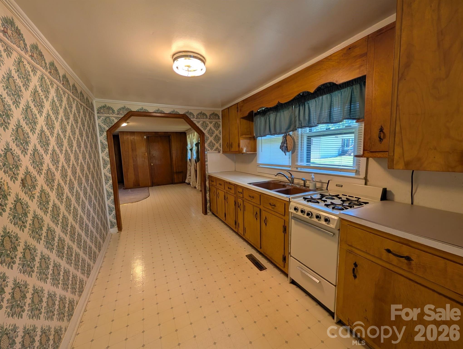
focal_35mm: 12
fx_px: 161
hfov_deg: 110.5
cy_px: 174
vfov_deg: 94.6
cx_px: 232
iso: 52
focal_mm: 2.02
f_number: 1.7
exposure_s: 1/138
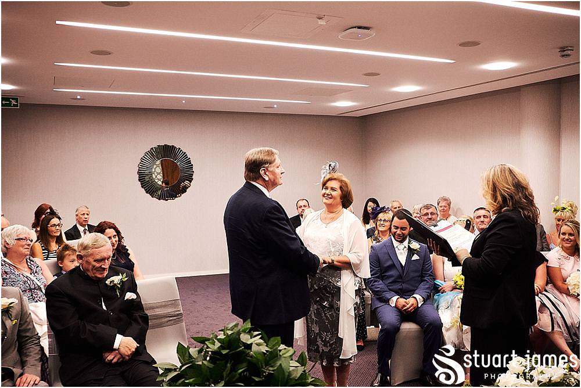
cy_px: 194
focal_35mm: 35
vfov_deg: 37.9
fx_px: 565
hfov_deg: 54.4
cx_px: 290
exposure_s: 1/200
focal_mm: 23
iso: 5000
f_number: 3.2
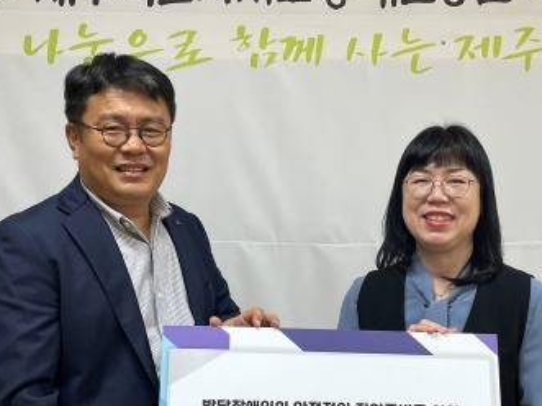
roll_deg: -0.4
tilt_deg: +0.7
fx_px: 861
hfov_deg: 34.9
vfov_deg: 26.5
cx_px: 265
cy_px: 250
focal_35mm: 55
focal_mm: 4.2
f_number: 1.6
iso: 100
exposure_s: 1/120
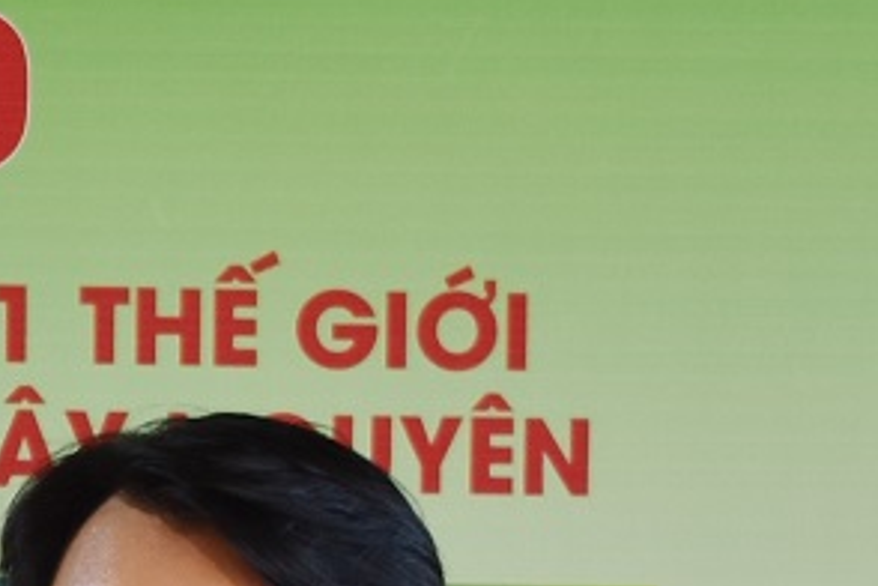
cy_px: 1431
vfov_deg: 4.1
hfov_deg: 6.1
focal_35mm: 327
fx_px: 7975
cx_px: -860
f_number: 4.5
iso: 200
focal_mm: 32
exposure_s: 1/80
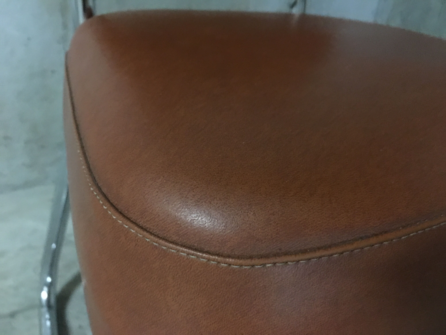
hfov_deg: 61.7
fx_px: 374
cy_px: 168
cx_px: 223
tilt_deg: -28.1
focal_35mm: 29
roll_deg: -8.5
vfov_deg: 48.2
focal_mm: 4.15
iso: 200
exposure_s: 1/4
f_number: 2.2
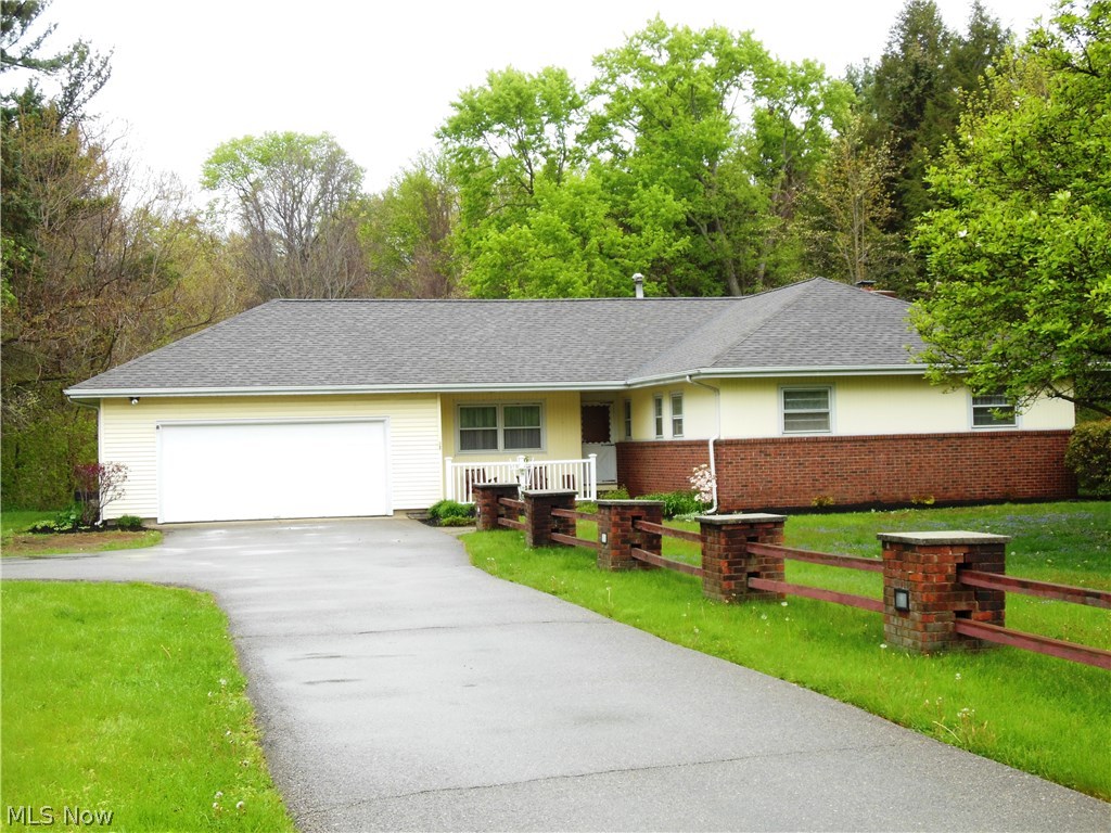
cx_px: 556
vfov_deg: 29.1
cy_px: 416
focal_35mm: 50
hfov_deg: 38.2
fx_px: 1605
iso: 125
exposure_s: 1/60
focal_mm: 8.9
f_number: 4
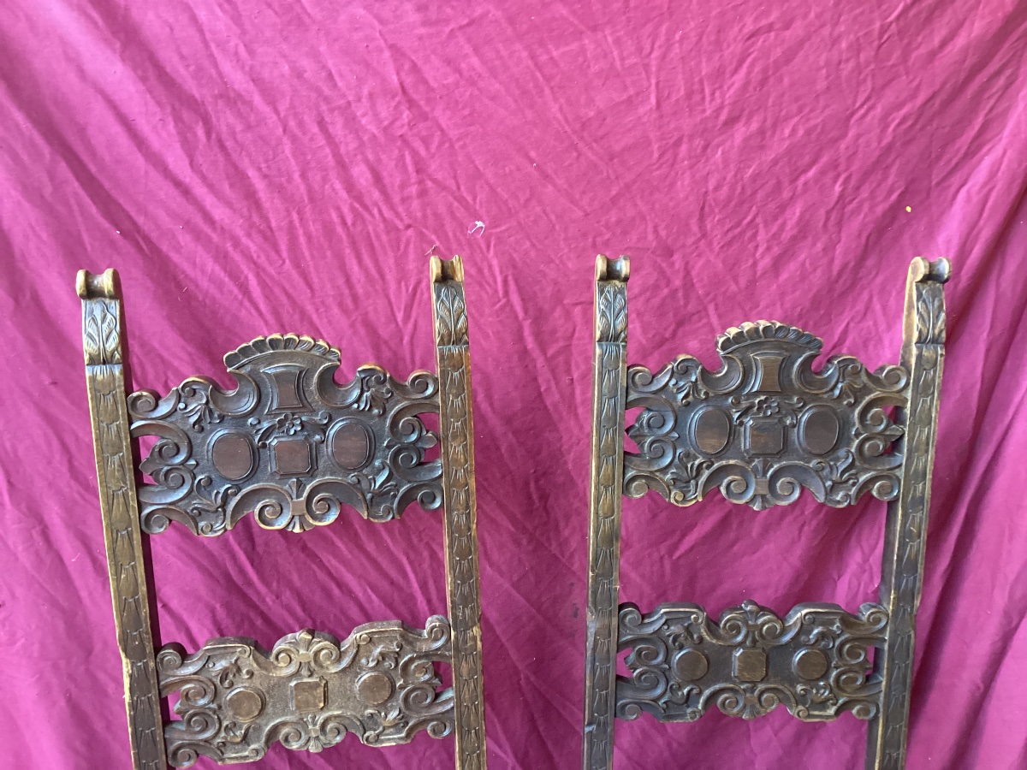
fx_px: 920
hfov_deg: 58.4
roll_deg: -4.1
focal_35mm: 31
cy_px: 385
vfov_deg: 45.4
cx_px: 514
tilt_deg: -19.2
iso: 320
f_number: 2.4
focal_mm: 3.3
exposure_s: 1/50
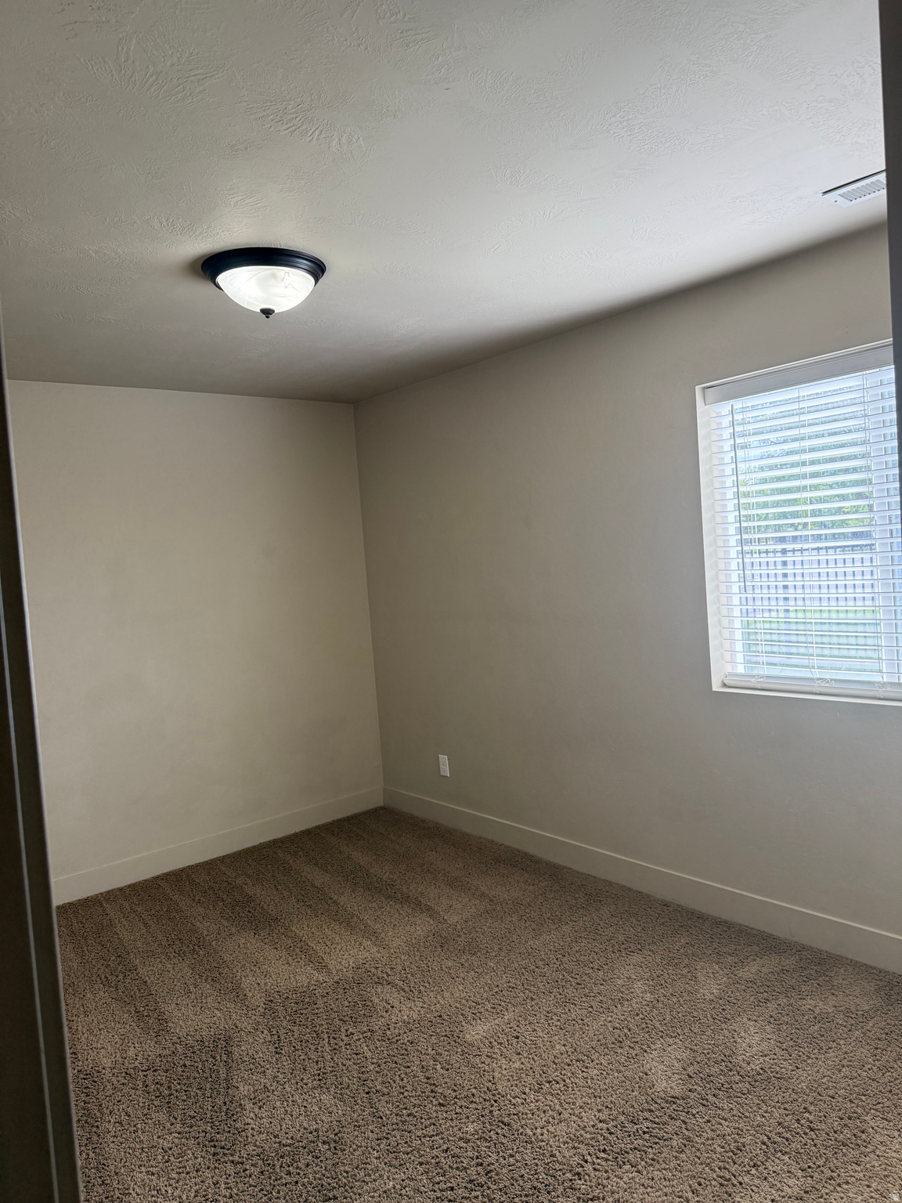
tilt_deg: +0.6
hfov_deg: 56.8
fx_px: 834
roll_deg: +3.6
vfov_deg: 71.6
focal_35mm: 24
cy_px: 602
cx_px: 451
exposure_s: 1/237
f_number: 1.78
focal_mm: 6.76
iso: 200
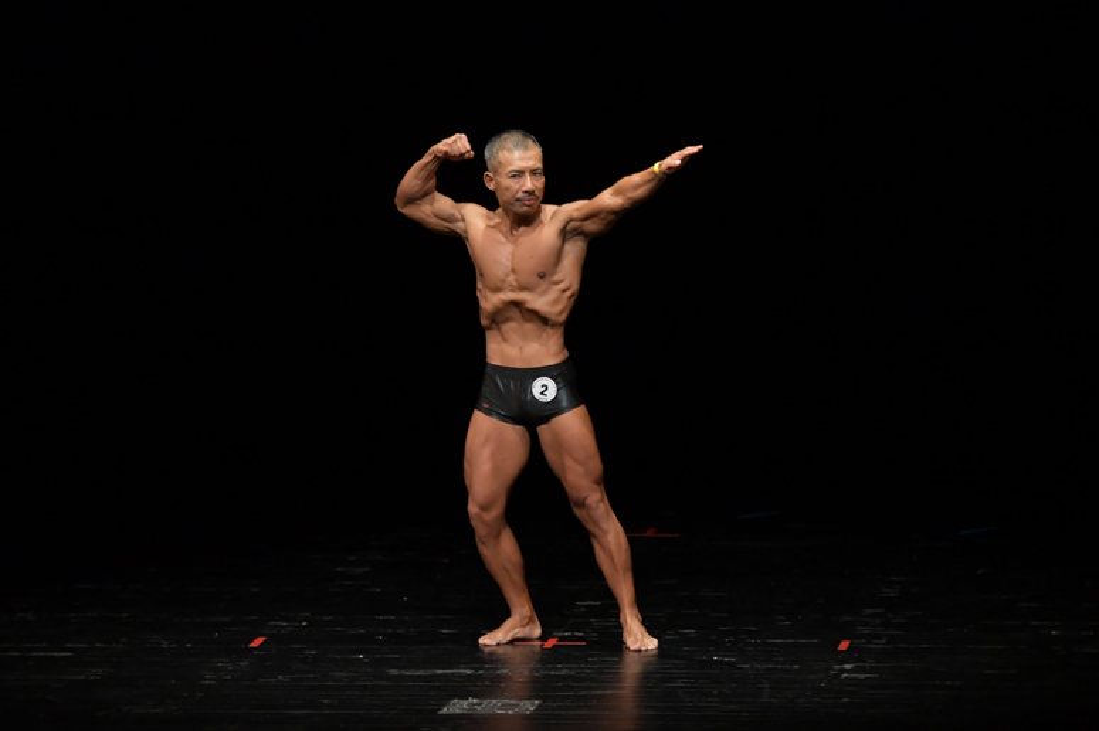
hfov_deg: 8.1
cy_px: 366
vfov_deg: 5.4
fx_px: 7781
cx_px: 550
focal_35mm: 255
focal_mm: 170
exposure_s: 1/400
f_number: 5.6
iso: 2500
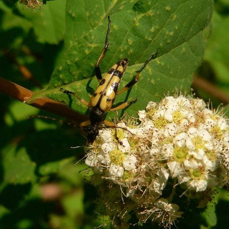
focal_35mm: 77
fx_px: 576
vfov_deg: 22.5
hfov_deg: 22.5
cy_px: 114
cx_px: 95
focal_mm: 10.7
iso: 100
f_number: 4
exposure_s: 1/1000
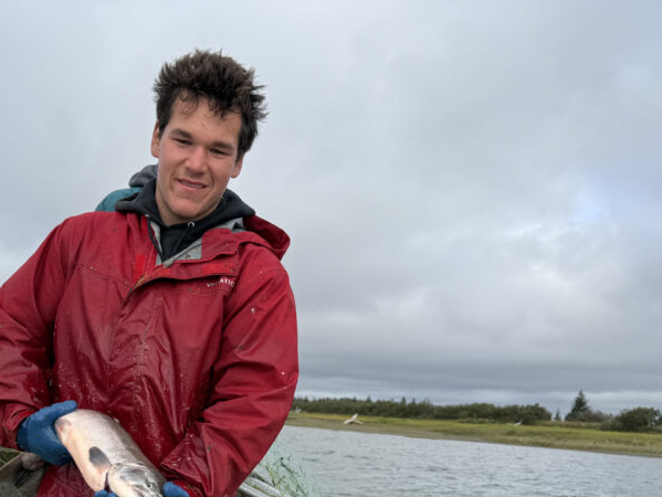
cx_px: 188
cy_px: 422
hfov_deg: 44.6
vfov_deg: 33.8
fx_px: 785
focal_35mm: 41
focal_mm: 6.76
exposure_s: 1/4167
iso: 80
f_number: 1.78
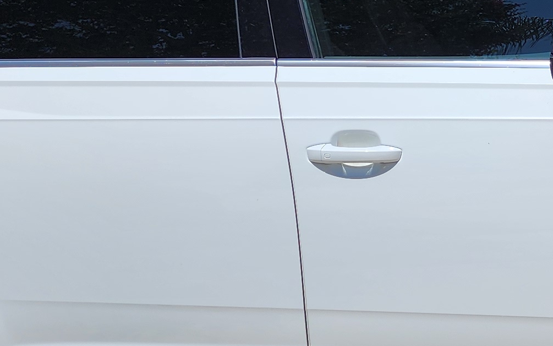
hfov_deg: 20.8
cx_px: 528
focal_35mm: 97
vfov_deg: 13.3
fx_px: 1462
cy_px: 2
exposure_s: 1/1709
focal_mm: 6.4
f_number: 1.8
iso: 12
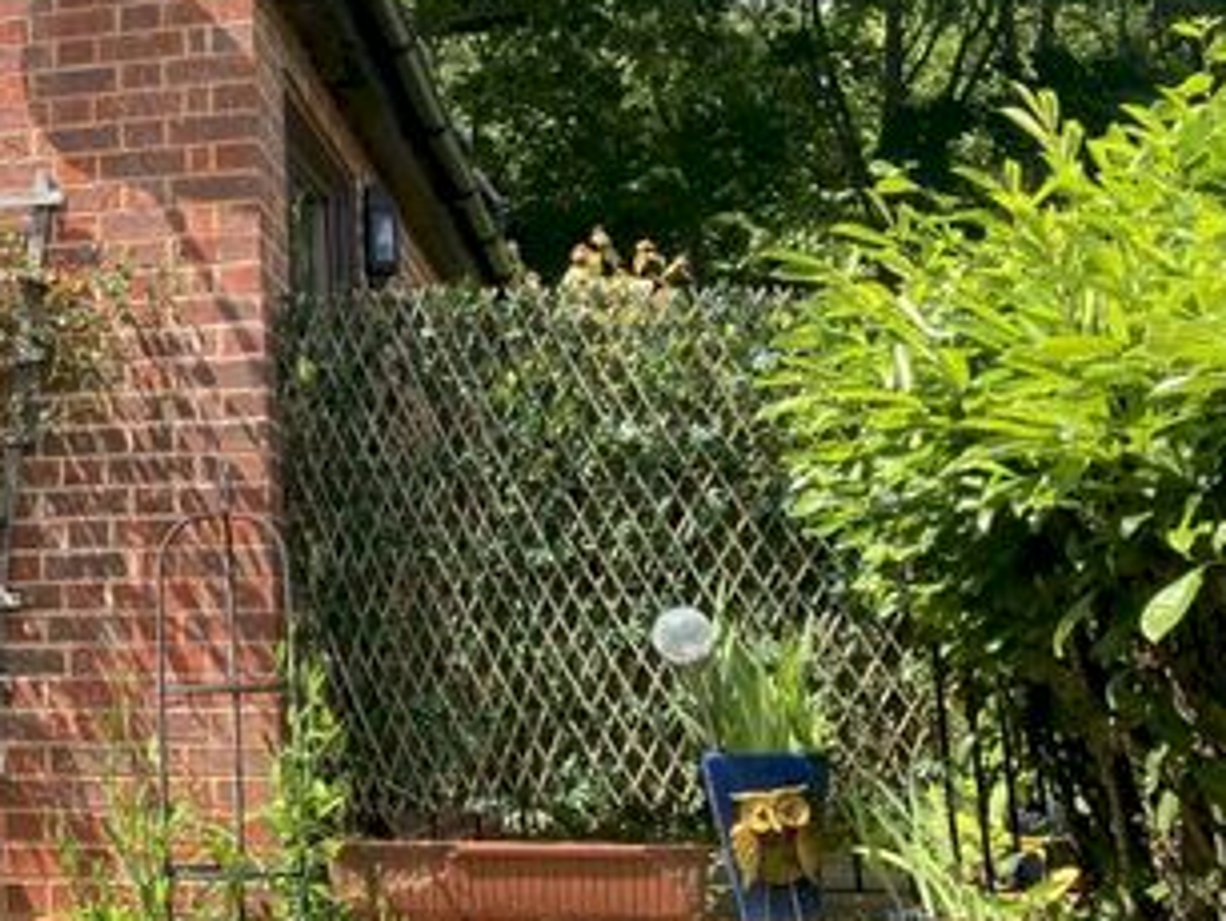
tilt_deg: +12.1
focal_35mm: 64
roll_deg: +0.7
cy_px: 286
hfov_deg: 27.7
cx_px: -108
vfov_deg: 22.8
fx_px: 2268
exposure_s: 1/685
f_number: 1.8
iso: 20
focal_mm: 3.99
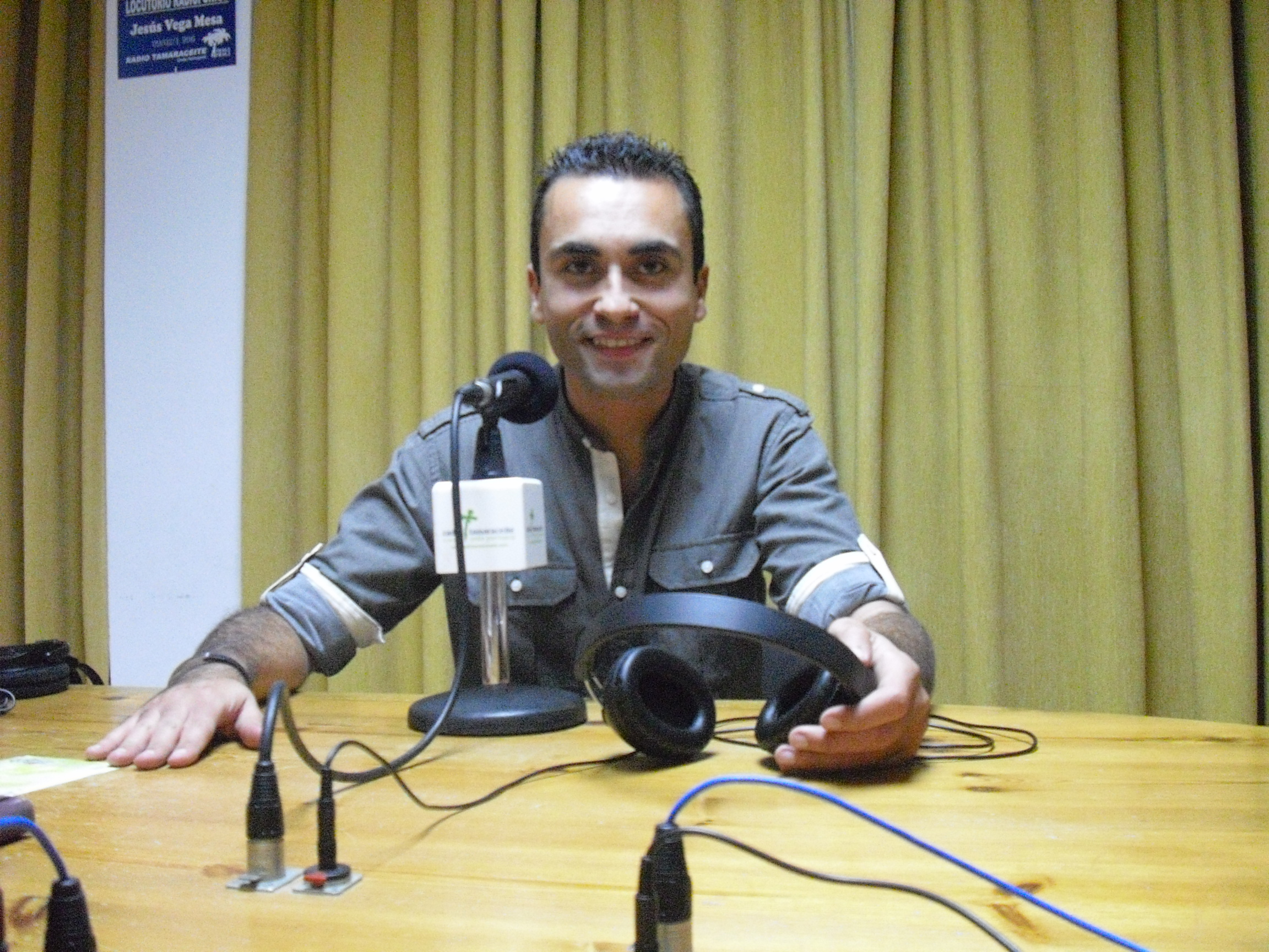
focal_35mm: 38
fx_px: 1393
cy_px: 476
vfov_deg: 37.7
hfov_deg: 49.0
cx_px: 634
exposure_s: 1/60
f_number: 2.8
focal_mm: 6.2
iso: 800
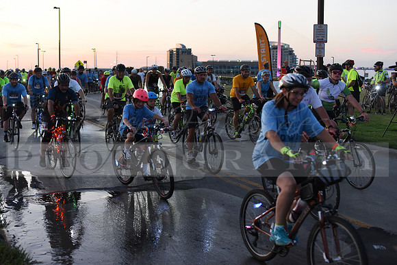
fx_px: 551
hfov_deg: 39.6
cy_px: 132
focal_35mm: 50
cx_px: 198
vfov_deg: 27.0
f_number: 2.8
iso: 2500
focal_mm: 50
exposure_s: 1/400
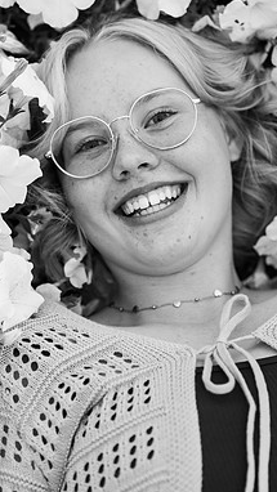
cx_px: 129
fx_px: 1370
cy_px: 234
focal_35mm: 105
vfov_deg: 20.4
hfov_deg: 11.5
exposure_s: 1/400
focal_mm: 85
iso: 4000
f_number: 3.2
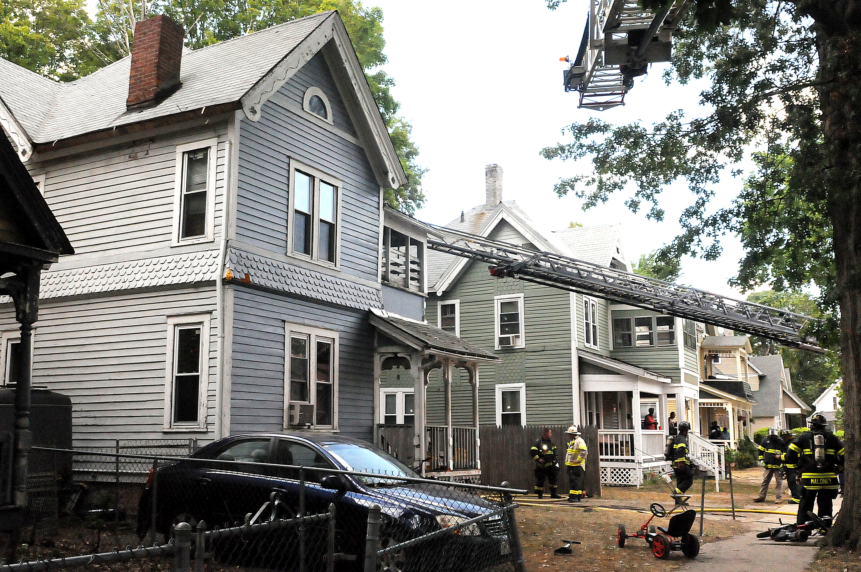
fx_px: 860
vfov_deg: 36.8
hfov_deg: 53.2
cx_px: 430
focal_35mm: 36
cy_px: 286
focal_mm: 24
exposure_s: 1/640
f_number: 13
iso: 3200
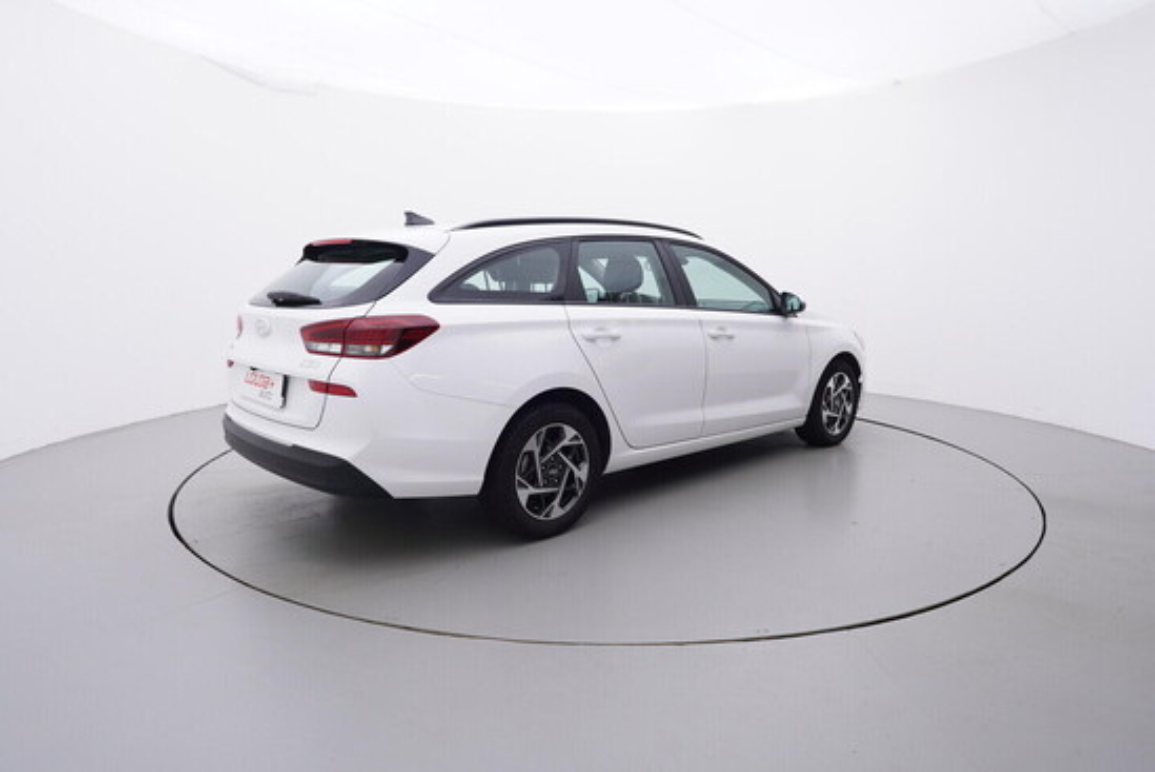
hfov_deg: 77.3
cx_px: 578
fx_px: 722
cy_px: 386
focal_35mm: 22
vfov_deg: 56.2
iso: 200
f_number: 5
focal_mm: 15
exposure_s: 1/80
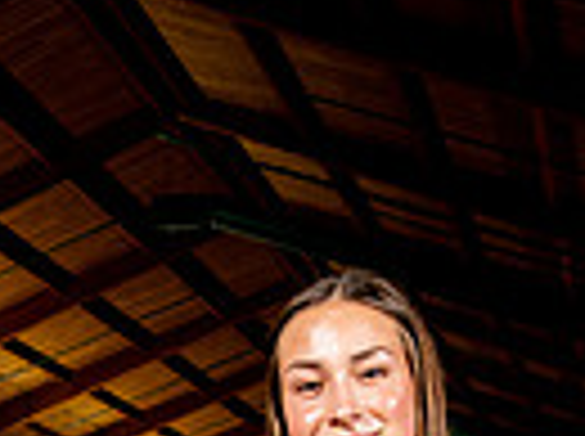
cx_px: 256
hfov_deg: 24.4
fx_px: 1349
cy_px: 975
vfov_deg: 14.1
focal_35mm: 80
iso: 400
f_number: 7.1
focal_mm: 24
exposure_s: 1/125
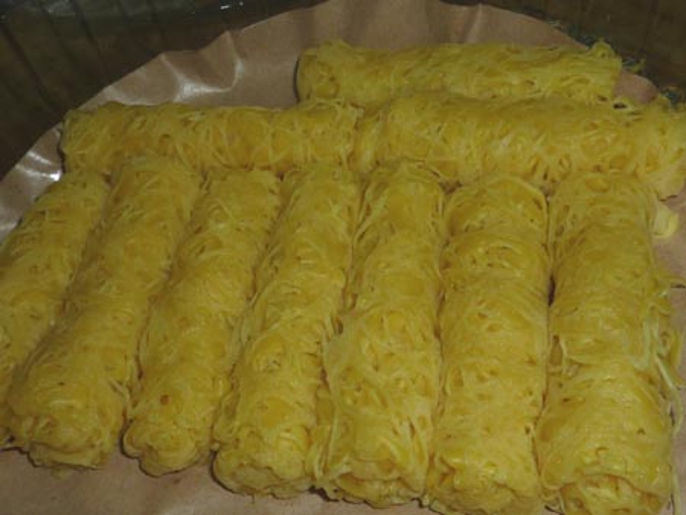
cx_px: 343
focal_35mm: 47
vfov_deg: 30.9
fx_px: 932
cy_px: 258
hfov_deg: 40.4
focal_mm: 4.7
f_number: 4
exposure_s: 1/30
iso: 100
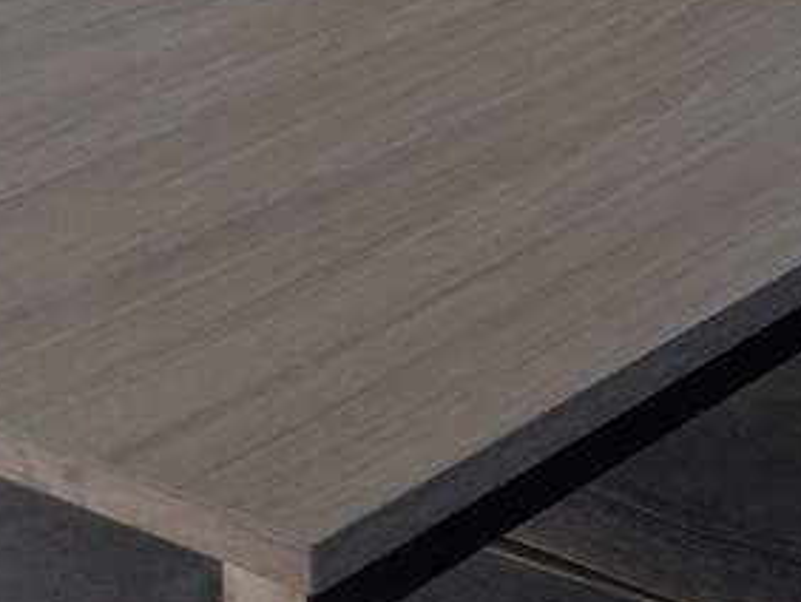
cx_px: 1037
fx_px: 2825
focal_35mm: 122
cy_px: -778
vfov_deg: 10.6
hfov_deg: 15.4
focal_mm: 6.9
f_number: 1.68
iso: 20
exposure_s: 1/684
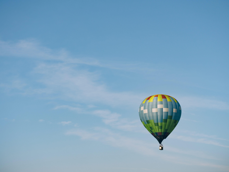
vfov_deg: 12.3
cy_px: 86
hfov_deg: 16.4
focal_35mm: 120
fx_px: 794
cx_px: 114
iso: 100
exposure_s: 1/1600
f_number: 4
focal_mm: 60
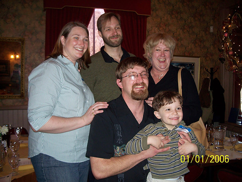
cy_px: 91
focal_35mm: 37
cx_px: 121
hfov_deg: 50.1
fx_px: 259
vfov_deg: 38.7
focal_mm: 7.8
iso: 125
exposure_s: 1/60
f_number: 2.8
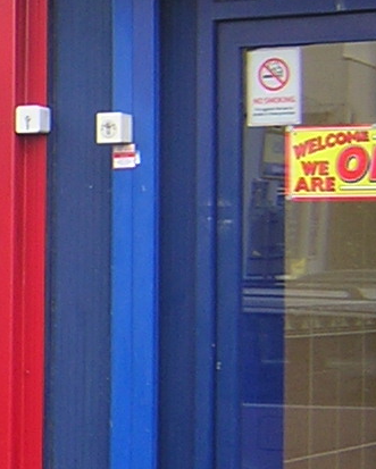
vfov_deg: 14.1
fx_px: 1890
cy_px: 142
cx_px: -311
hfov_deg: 10.6
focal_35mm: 136
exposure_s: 1/224
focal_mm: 4.7
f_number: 2.6
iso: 100
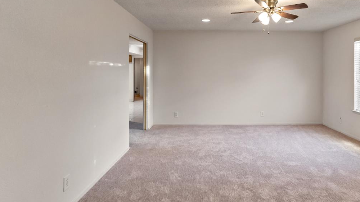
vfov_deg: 50.7
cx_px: 212
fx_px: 210
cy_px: 72
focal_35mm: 22
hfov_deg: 80.5
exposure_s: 1/160
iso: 1000
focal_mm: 14
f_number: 4
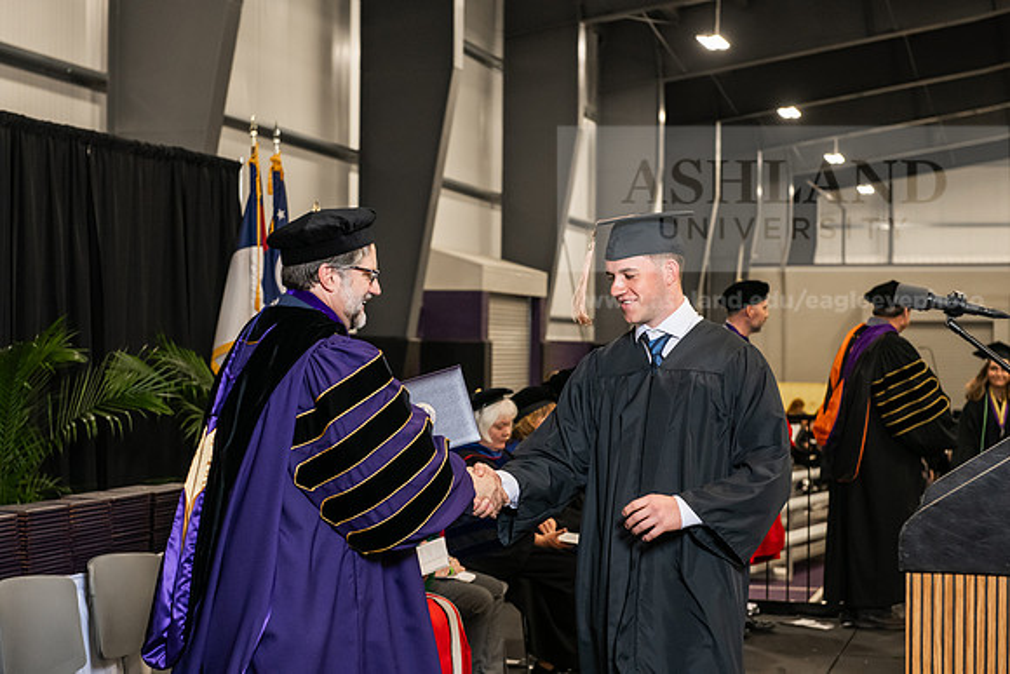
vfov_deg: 19.5
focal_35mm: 70
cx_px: 505
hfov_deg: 28.8
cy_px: 337
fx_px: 1964
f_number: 5
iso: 2500
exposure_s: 1/200
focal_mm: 70
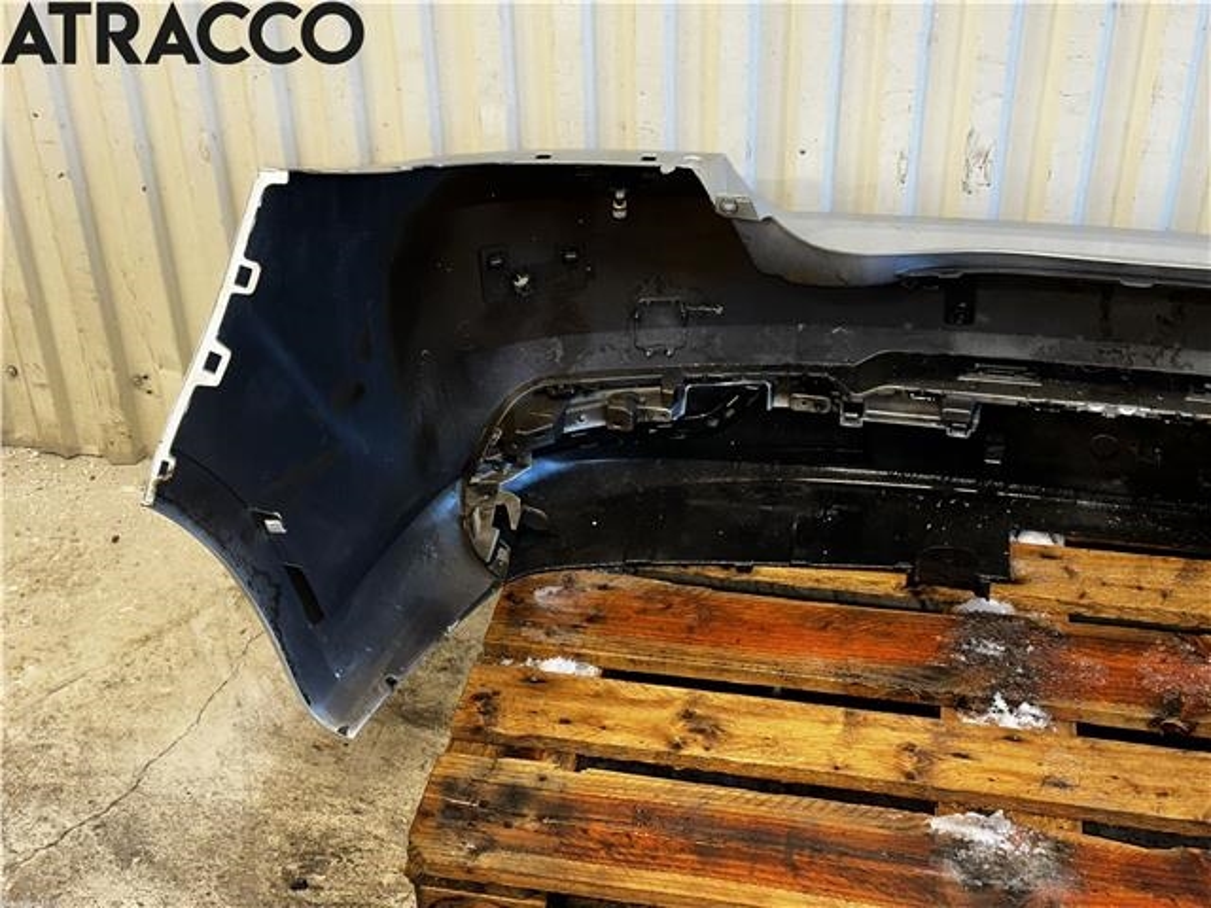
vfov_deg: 30.3
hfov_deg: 39.7
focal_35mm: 48
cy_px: 454
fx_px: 1679
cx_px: 606
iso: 64
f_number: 1.78
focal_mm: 6.86
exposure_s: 1/22
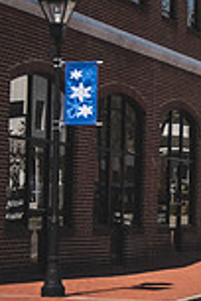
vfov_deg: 10.8
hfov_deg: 6.7
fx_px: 1591
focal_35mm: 190
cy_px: 80
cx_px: 529
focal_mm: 48
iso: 100
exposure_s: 1/2500
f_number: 2.8
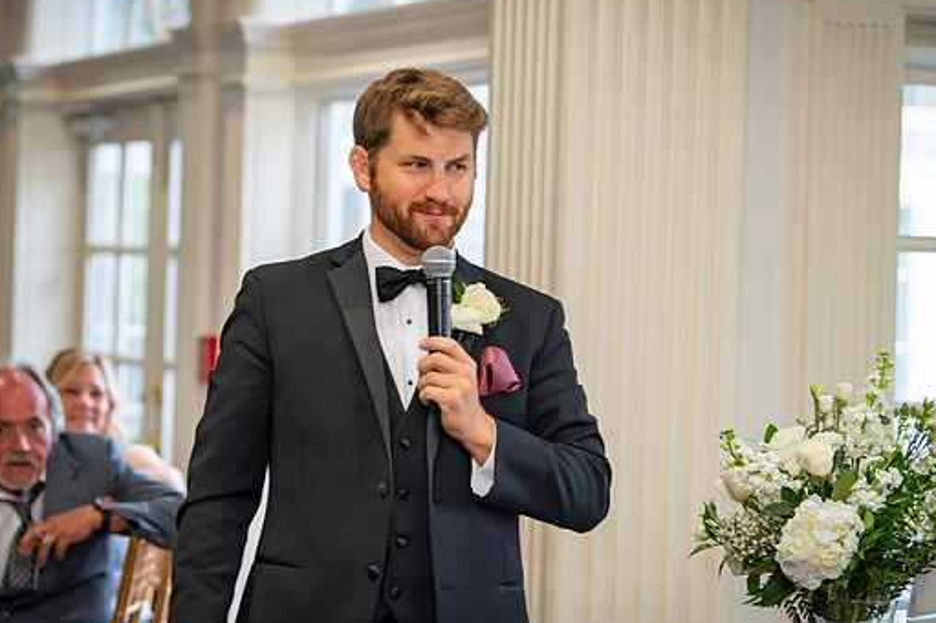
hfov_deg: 14.5
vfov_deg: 9.6
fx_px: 3689
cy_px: 299
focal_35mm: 142
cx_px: 430
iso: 1000
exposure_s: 1/80
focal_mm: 125
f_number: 4
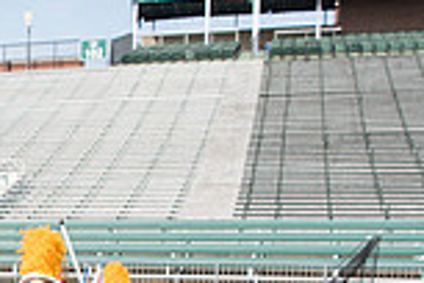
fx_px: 1072
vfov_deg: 14.1
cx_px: -152
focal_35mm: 91
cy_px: 418
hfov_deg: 20.2
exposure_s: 1/800
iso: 250
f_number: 5
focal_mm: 24
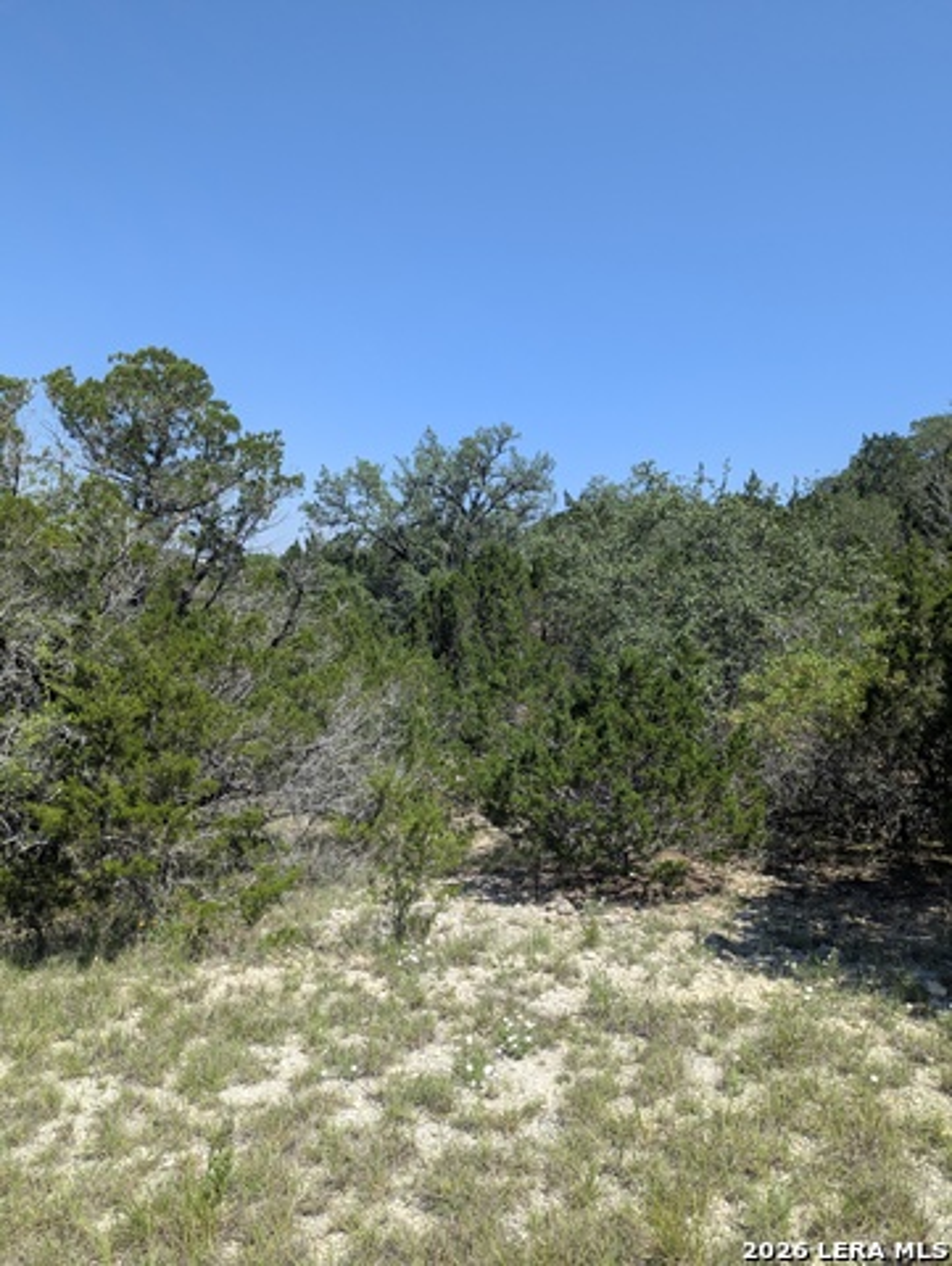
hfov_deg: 56.9
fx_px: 878
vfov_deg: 71.5
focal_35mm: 24
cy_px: 633
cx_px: 476
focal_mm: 6.81
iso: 43
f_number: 1.85
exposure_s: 1/1433
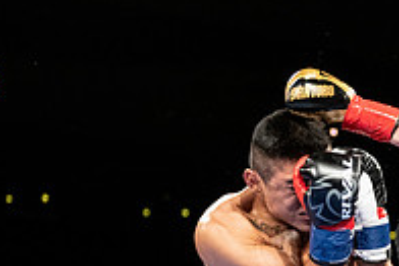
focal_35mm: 148
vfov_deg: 9.2
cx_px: 401
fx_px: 1641
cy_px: 251
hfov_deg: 13.7
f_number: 2.8
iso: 2500
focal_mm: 50
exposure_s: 1/1000
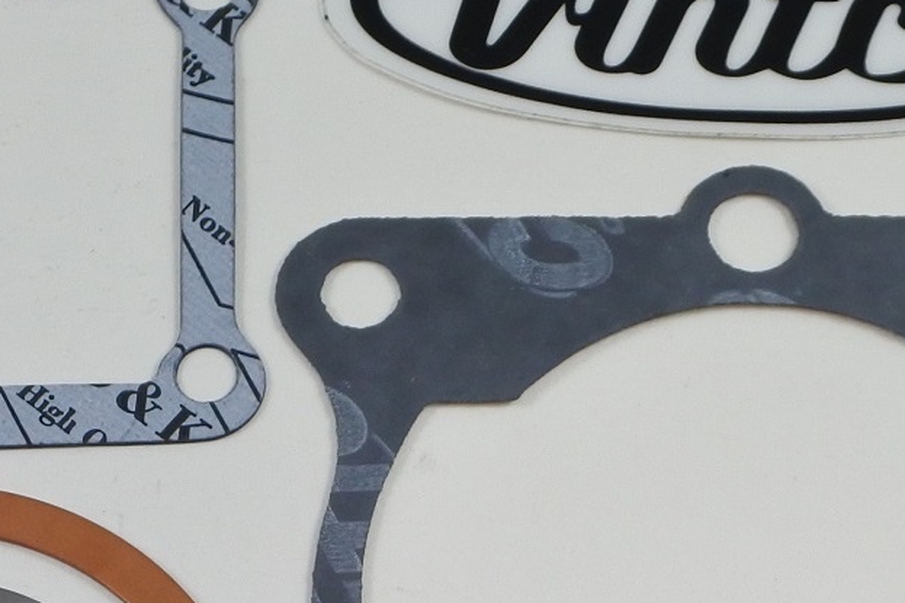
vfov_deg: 15.9
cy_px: 551
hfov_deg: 23.9
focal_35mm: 85
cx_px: 386
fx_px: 2136
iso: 400
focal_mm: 11.8
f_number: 3.8
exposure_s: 1/200
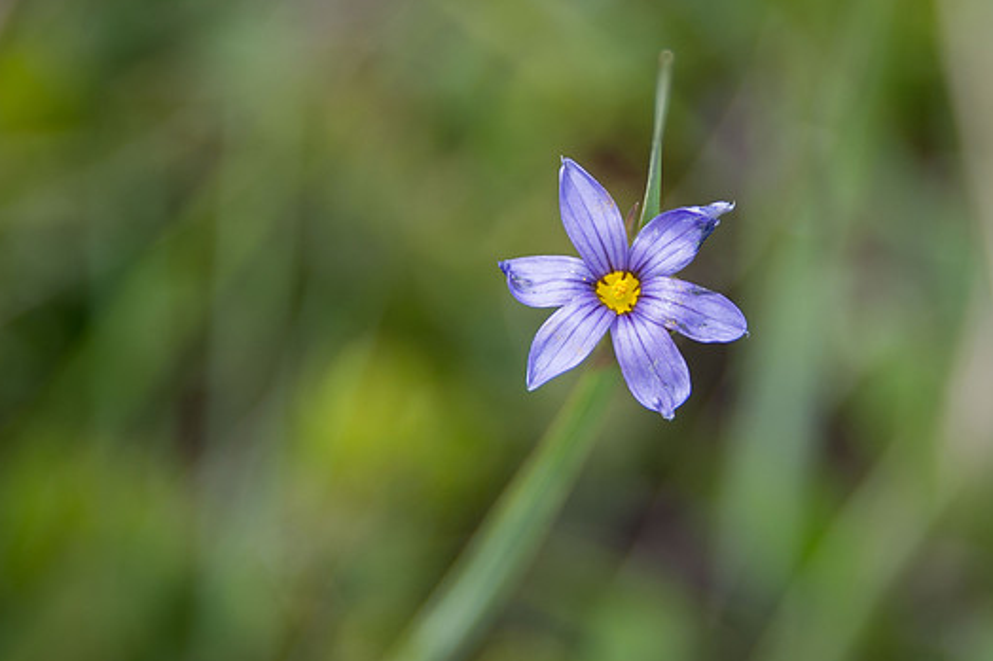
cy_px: 278
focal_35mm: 484
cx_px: 645
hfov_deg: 4.3
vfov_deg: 2.8
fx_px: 13345
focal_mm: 300
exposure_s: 1/320
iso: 320
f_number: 5.6
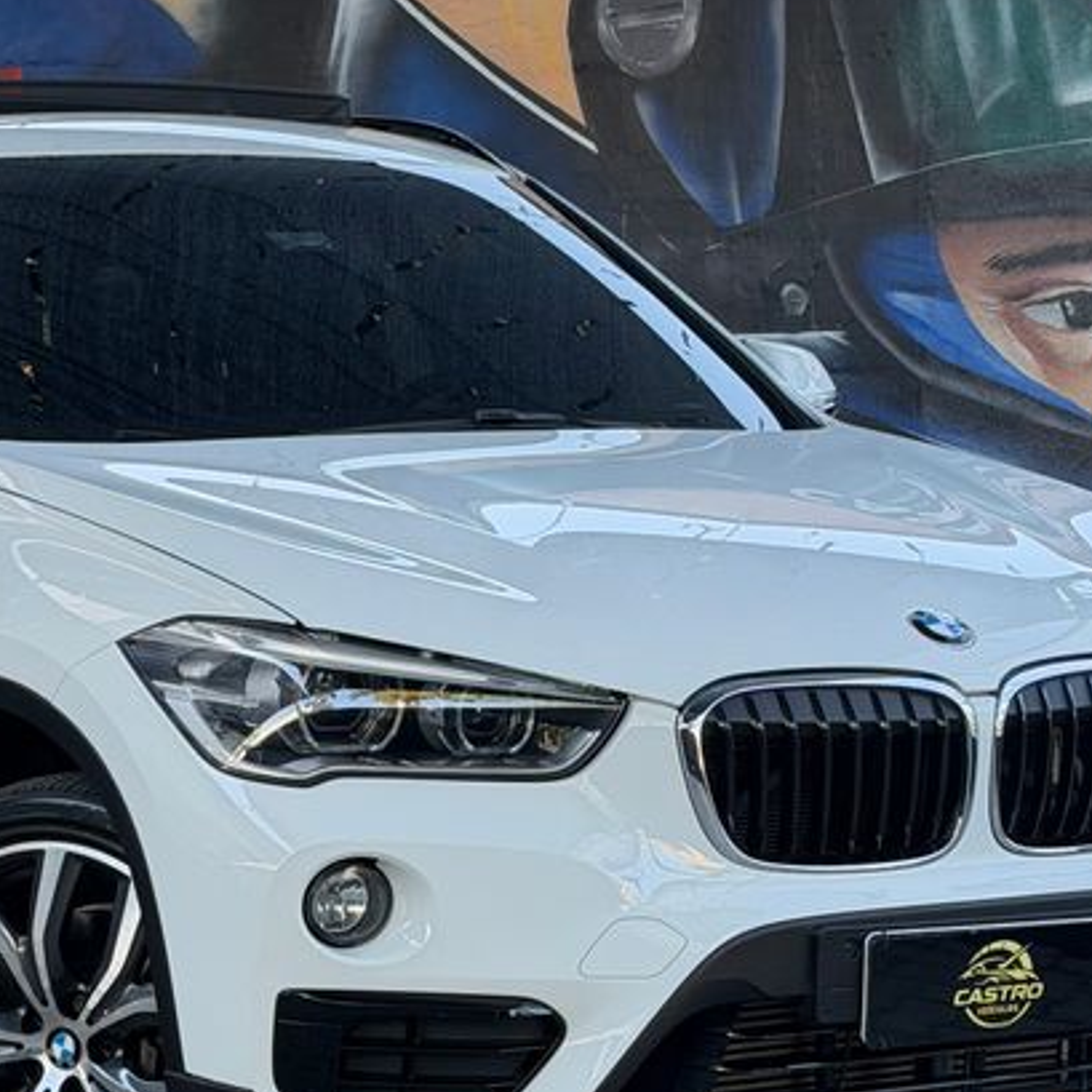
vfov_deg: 20.6
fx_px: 2998
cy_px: 662
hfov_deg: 20.5
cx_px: 334
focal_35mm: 84
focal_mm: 6.76
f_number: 1.78
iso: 125
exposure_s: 1/223
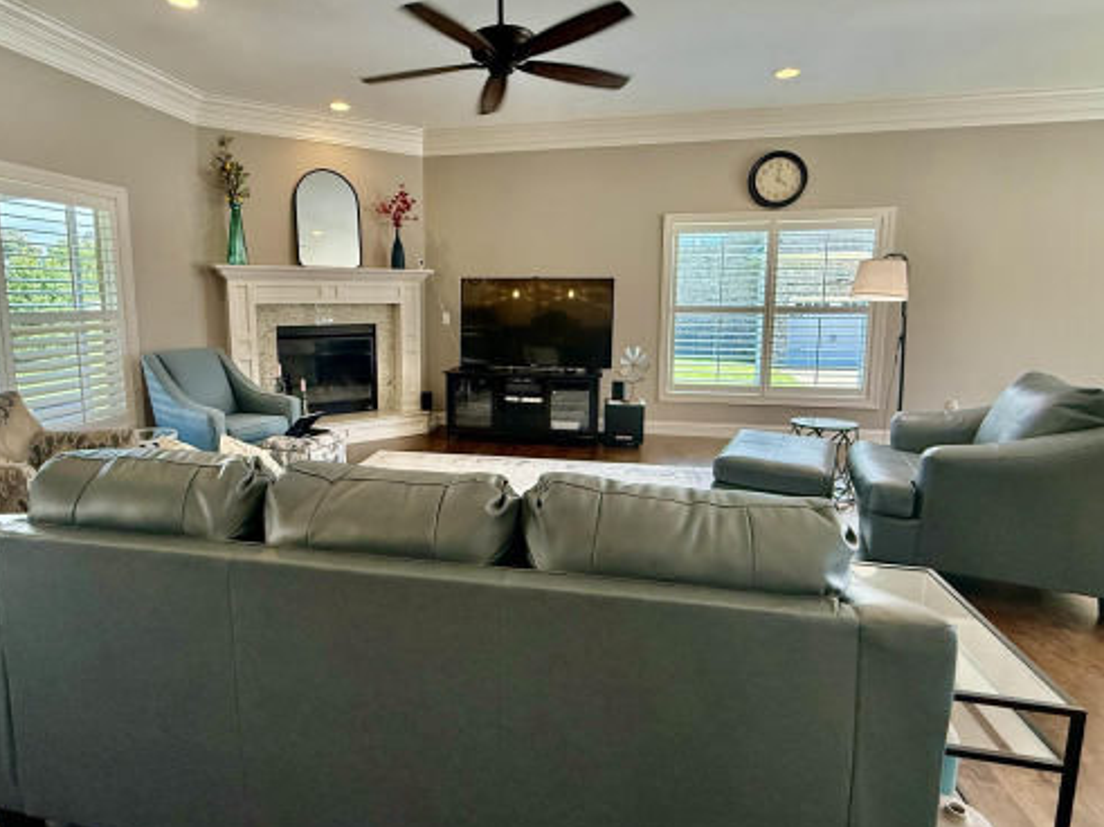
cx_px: 489
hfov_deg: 84.3
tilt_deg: -7.8
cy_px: 378
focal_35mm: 19
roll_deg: -0.4
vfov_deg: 68.5
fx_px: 606
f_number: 2.2
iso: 250
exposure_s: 1/120
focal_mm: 2.22
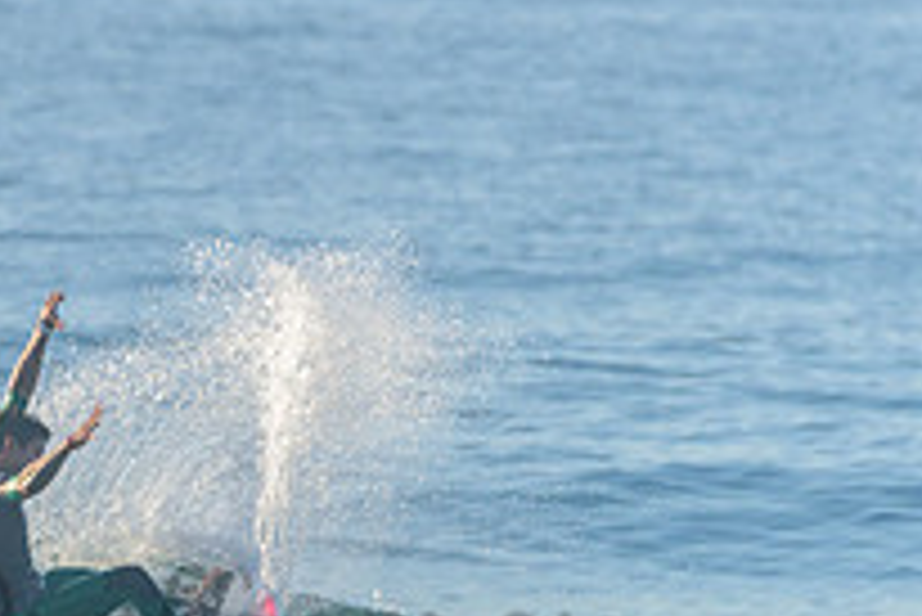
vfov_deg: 1.0
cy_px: 596
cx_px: 139
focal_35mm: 1413
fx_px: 36213
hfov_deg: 1.5
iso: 360
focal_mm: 500
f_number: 5.6
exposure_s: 1/2000
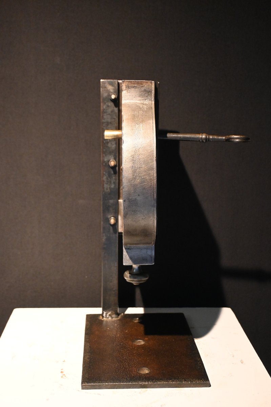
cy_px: 204
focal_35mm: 50
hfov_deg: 27.3
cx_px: 136
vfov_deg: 40.0
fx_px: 559
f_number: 5
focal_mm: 33
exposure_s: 1/80
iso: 3200
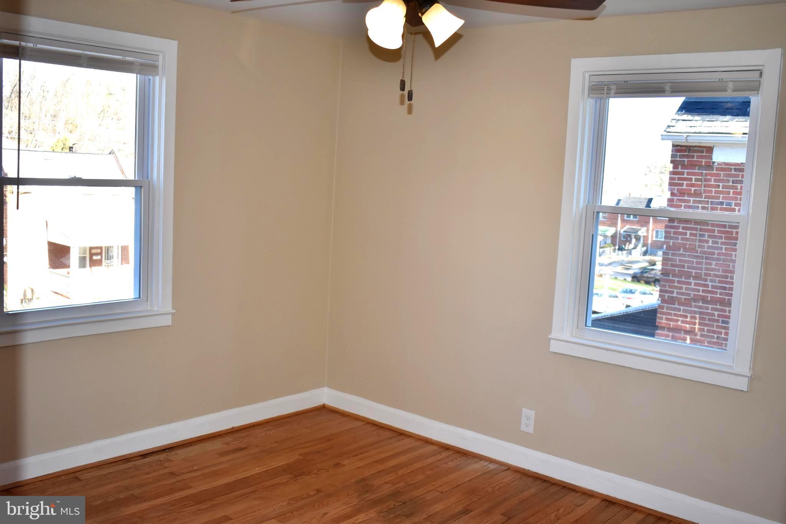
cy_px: 262
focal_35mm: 36
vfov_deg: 36.9
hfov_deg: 53.1
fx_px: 786
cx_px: 393
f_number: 4
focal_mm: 24
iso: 400
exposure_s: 1/160
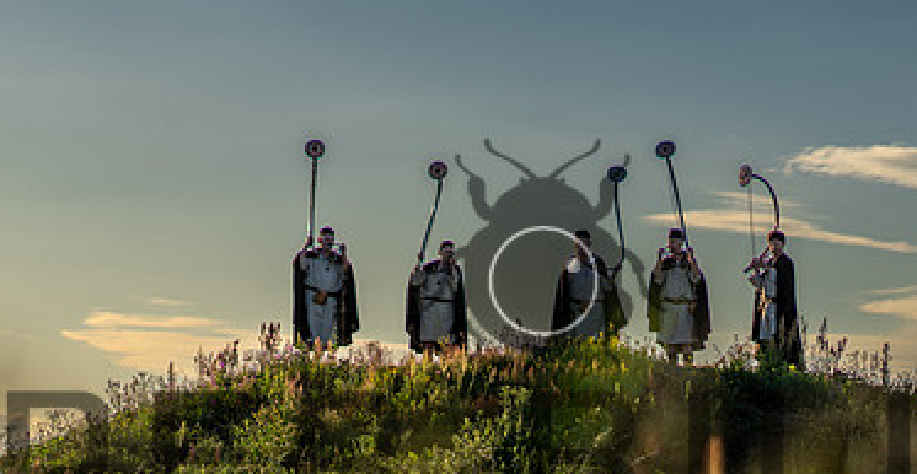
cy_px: 223
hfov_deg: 15.2
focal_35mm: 144
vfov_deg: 7.9
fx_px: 3436
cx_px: 538
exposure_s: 1/8000
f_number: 1.4
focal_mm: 85
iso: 50
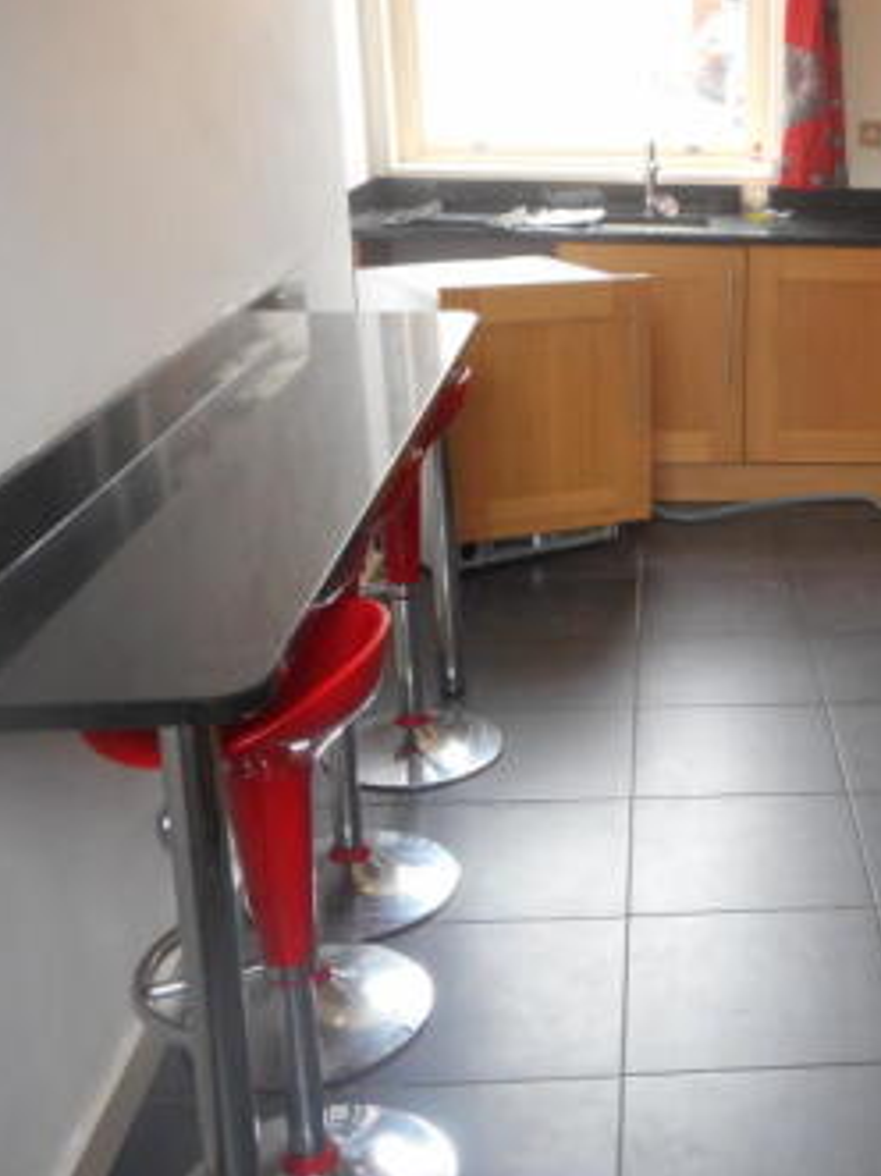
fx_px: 1494
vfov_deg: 43.0
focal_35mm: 44
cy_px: 563
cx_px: 847
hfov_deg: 30.9
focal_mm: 4.5
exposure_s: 1/30
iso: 200
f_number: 3.7
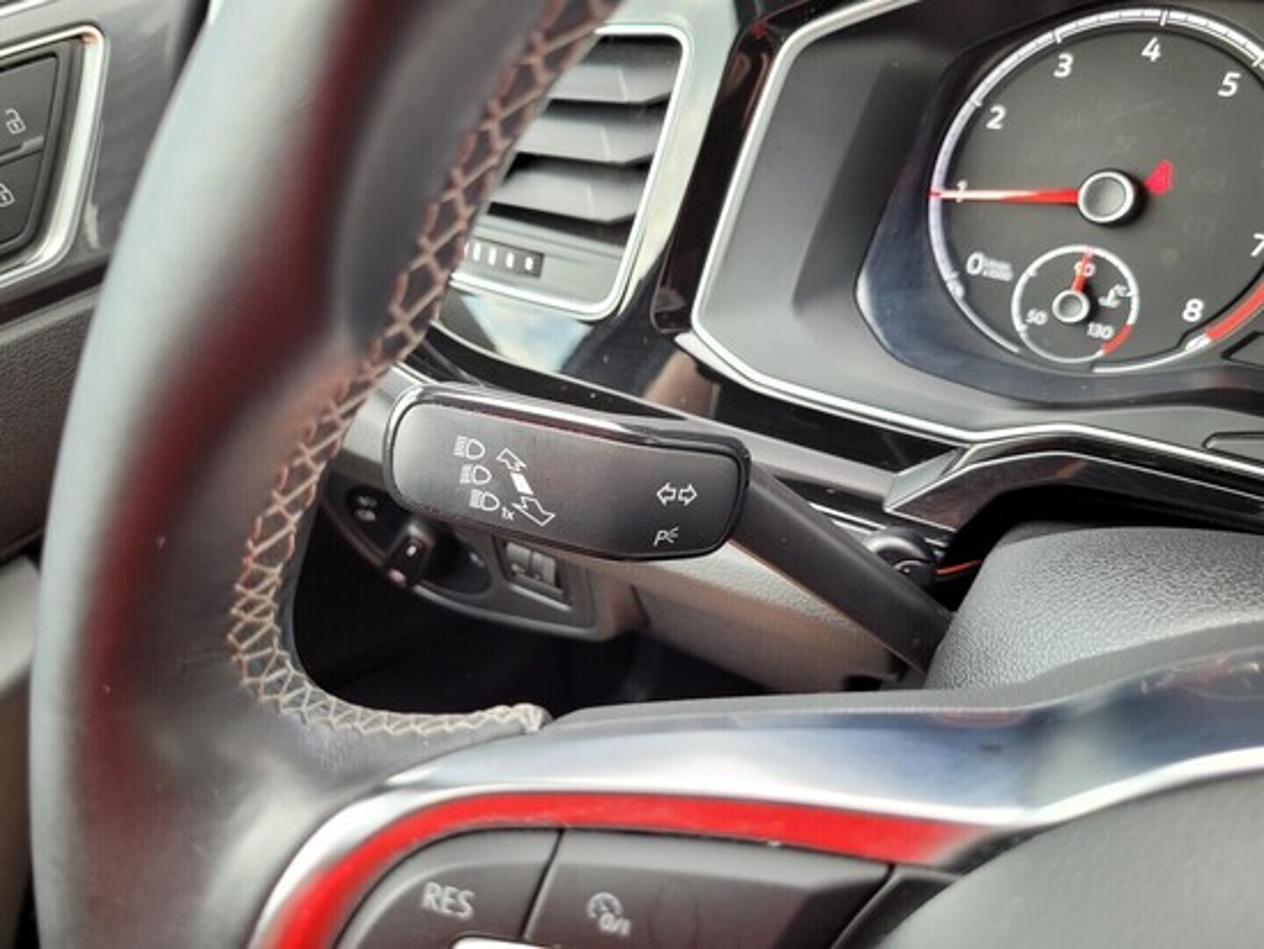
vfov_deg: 53.1
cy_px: 474
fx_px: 950
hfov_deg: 67.3
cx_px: 632
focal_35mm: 26
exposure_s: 1/100
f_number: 1.8
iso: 100
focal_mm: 5.4
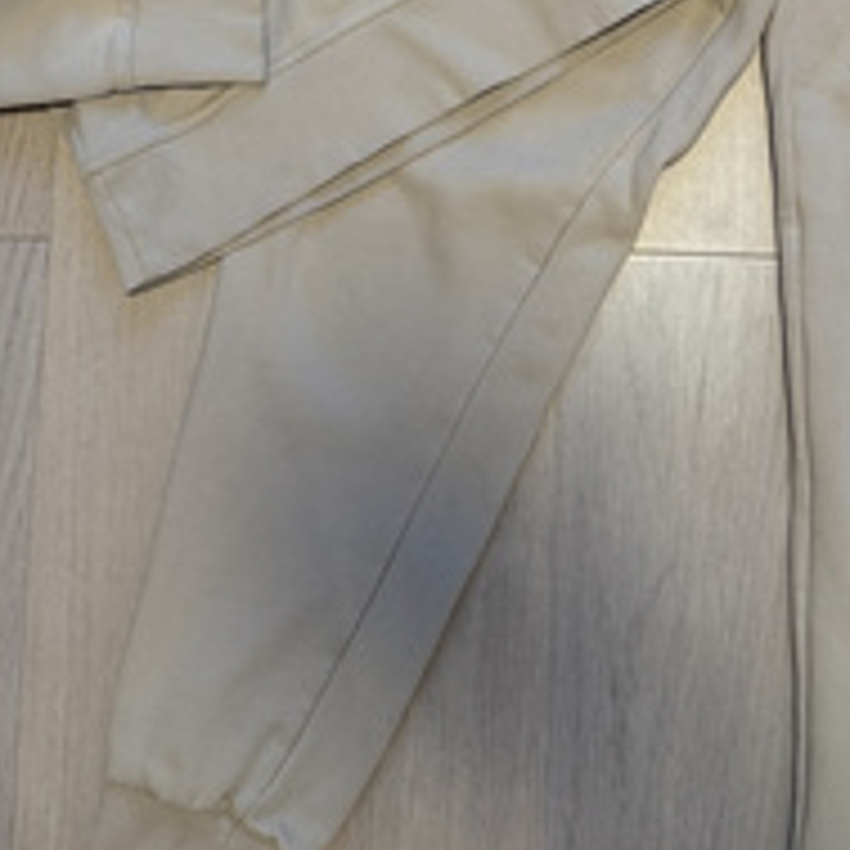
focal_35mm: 56
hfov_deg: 30.4
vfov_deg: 28.9
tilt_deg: -83.7
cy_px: 36
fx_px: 1556
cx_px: 528
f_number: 1.78
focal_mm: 6.76
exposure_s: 1/50
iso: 160
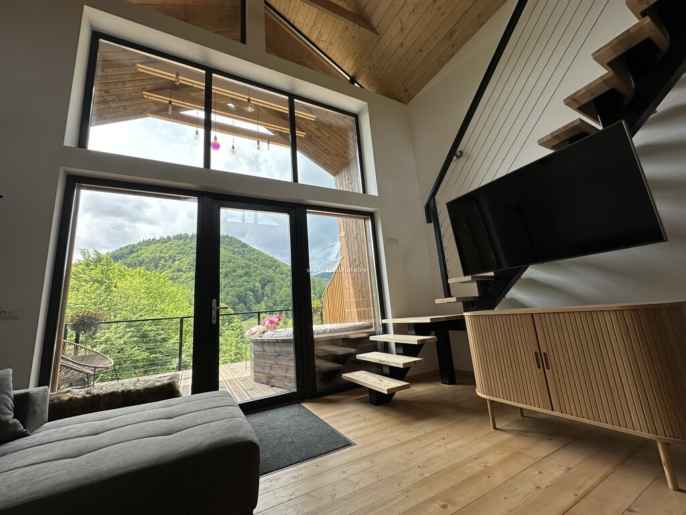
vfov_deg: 85.7
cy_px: 258
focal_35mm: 14
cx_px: 343
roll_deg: +4.7
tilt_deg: +11.3
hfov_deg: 102.1
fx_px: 277
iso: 40
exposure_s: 1/193
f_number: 2.2
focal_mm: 2.22
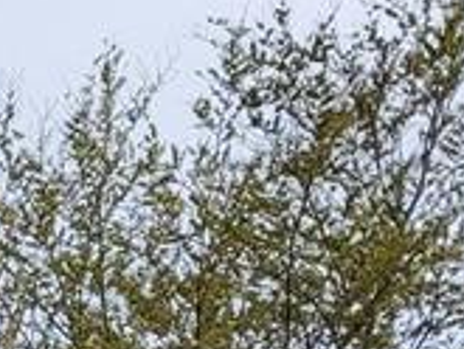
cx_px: -717
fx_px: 2160
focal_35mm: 161
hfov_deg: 10.3
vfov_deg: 8.1
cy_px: 968
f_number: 2
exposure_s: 1/1422
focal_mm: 3.08
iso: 50
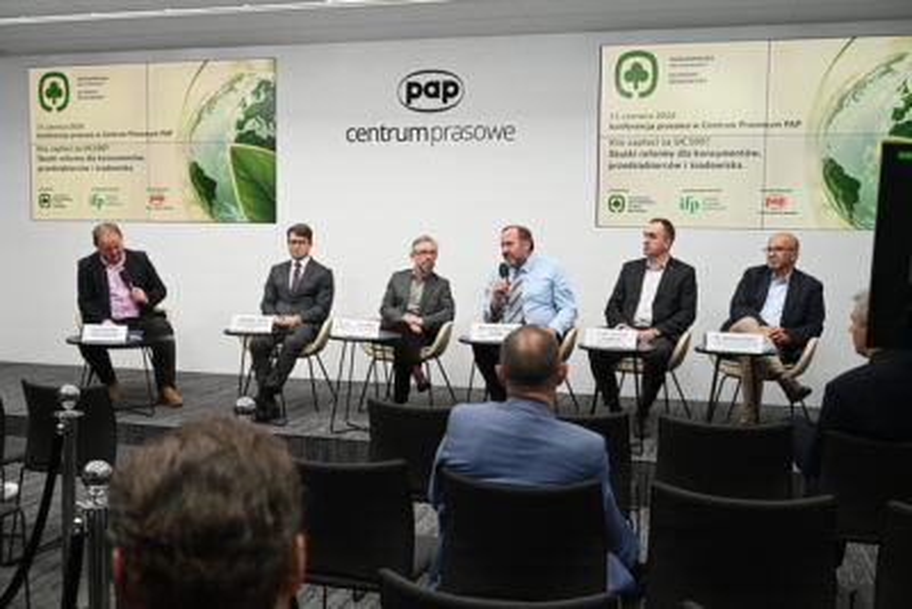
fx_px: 938
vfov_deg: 36.0
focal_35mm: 37
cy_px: 304
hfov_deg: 51.9
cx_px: 456
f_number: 5.6
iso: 1000
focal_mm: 37
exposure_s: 1/160
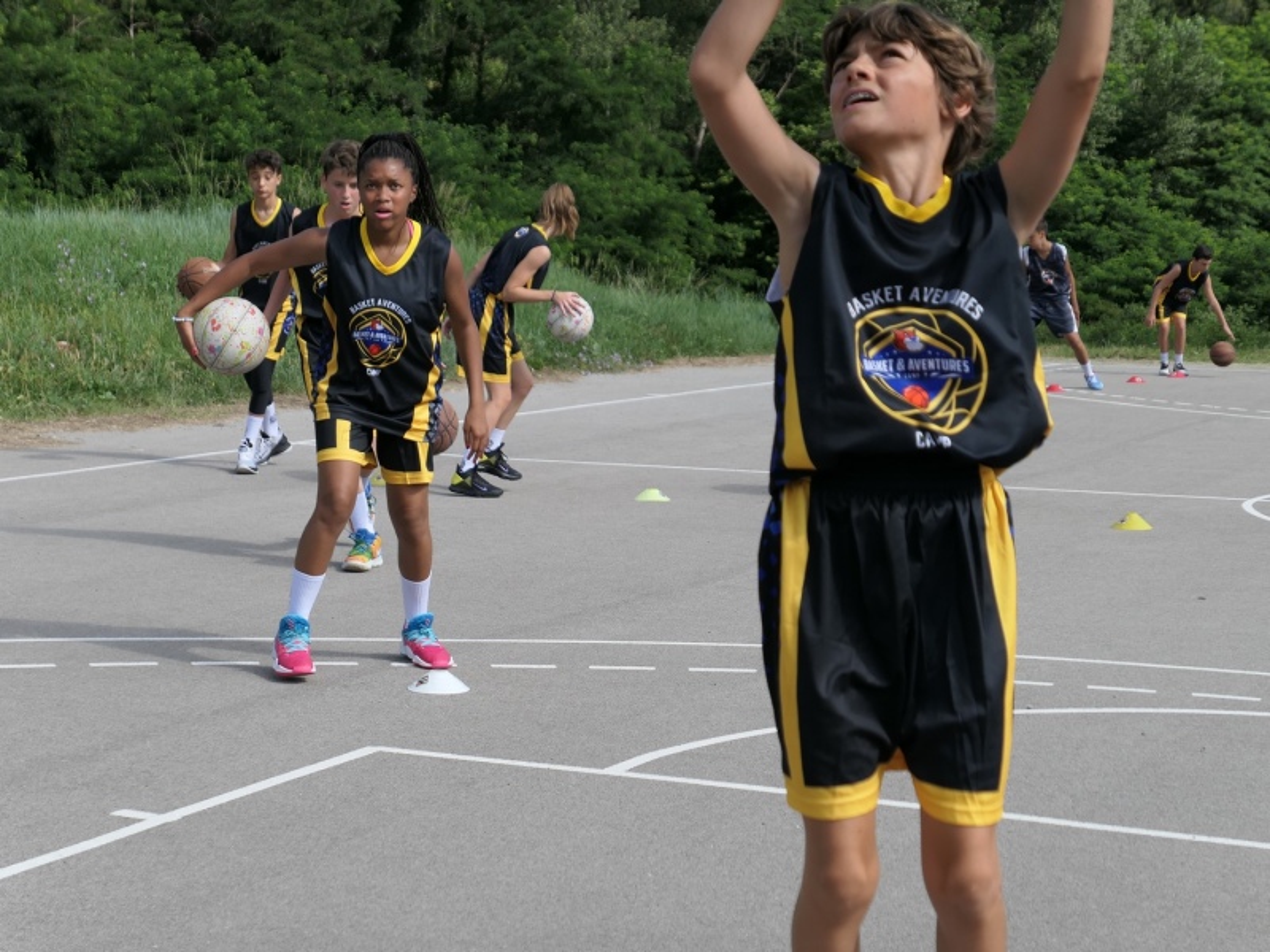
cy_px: 476
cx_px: 635
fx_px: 2862
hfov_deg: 25.0
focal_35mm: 78
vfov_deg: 18.9
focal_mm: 26.4
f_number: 2.8
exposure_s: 1/2000
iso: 125
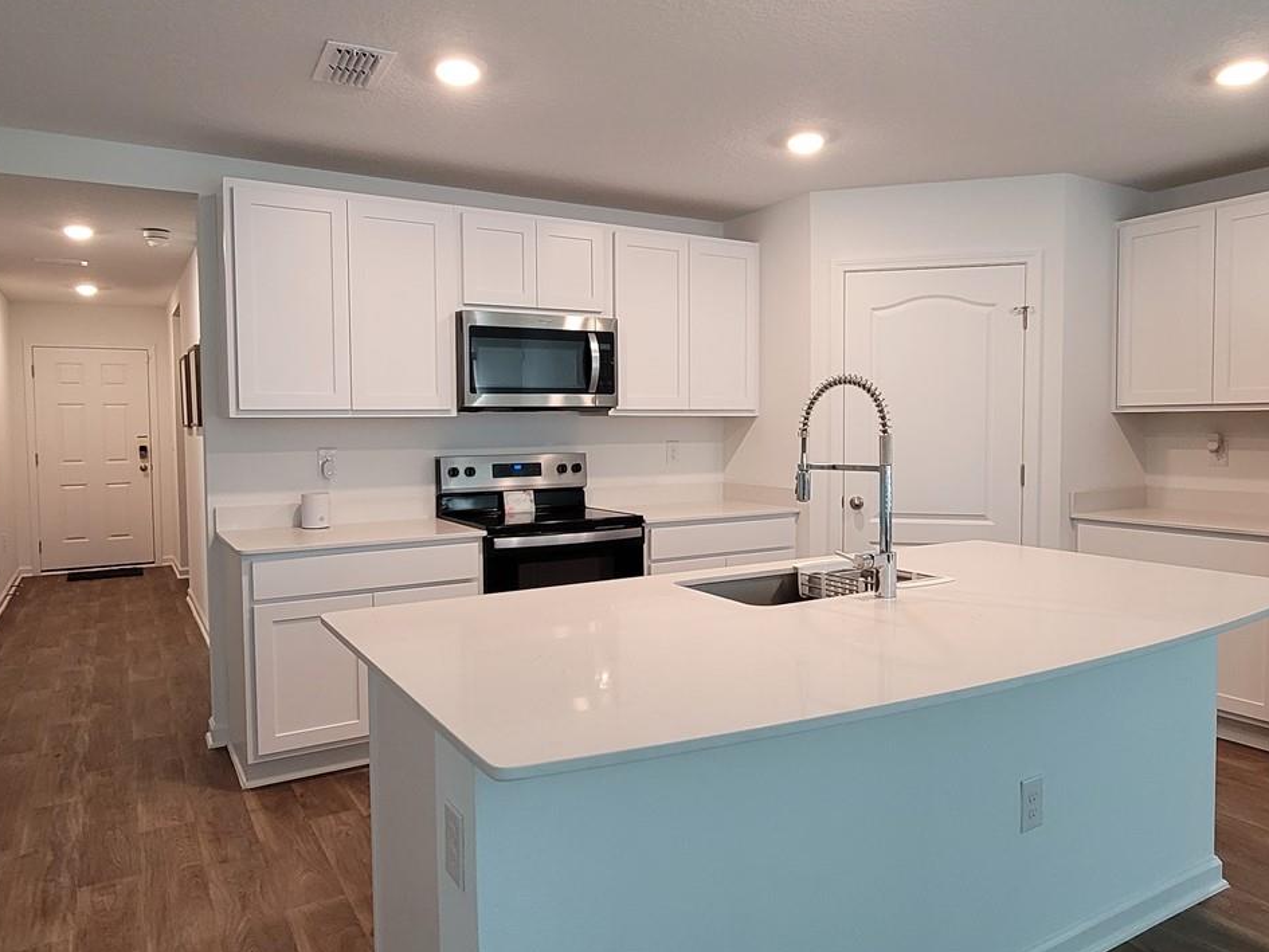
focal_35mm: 22
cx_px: 627
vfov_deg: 61.1
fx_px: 807
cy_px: 473
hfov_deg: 76.4
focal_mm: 2.2
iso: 250
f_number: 2.2
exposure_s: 1/60
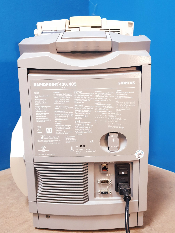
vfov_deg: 63.4
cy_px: 122
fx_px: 189
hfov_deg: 49.7
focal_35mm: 28
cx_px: 87
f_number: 1.5
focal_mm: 4.3
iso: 250
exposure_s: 1/50
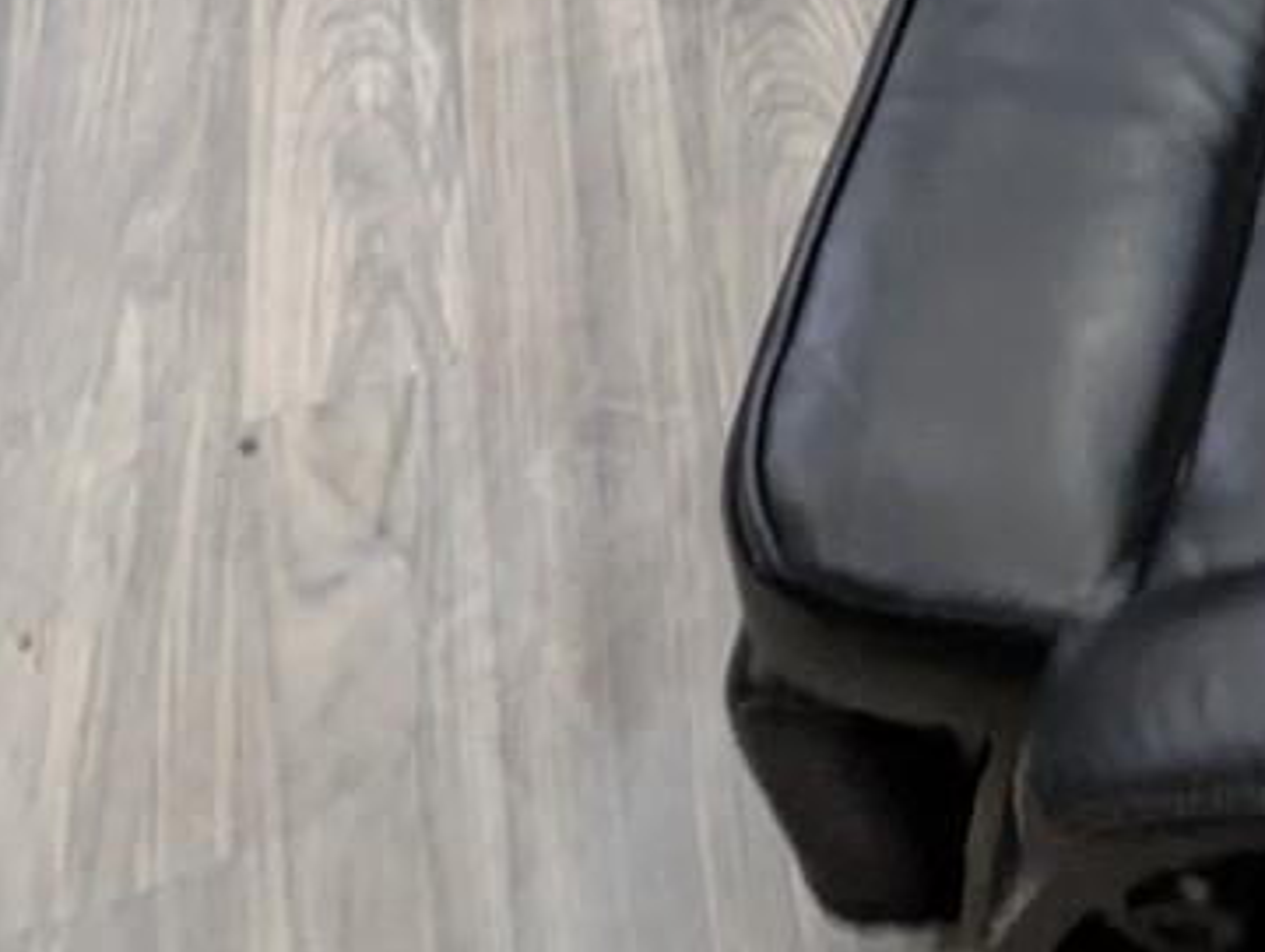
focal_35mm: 62
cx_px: 1541
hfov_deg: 27.3
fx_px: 2269
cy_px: -348
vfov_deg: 21.1
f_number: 2.2
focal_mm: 2.35
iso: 327
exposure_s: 1/38.3
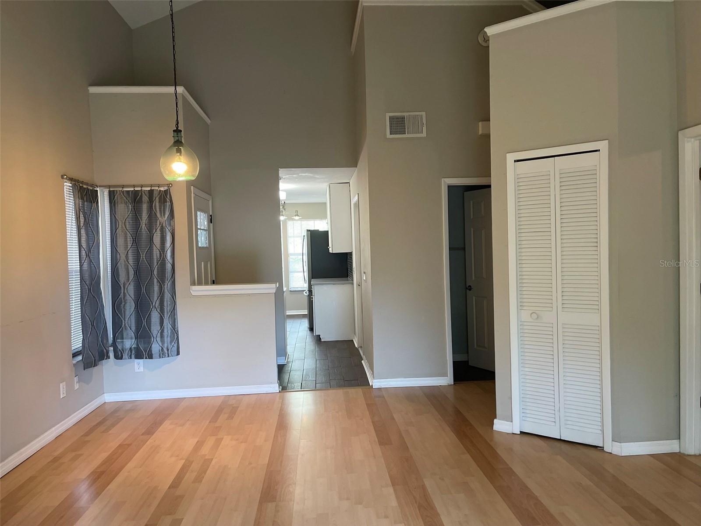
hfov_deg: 67.3
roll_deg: +1.8
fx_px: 527
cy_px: 263
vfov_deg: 53.1
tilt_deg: -0.9
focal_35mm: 26
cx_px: 350
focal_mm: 5.1
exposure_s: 1/60
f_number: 1.6
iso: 250
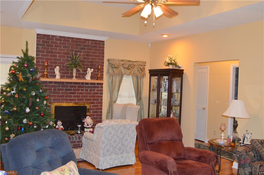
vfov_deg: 36.8
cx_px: 132
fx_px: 264
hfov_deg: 53.2
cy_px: 88
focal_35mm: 36
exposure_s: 1/60
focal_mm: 24
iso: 1400
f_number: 4
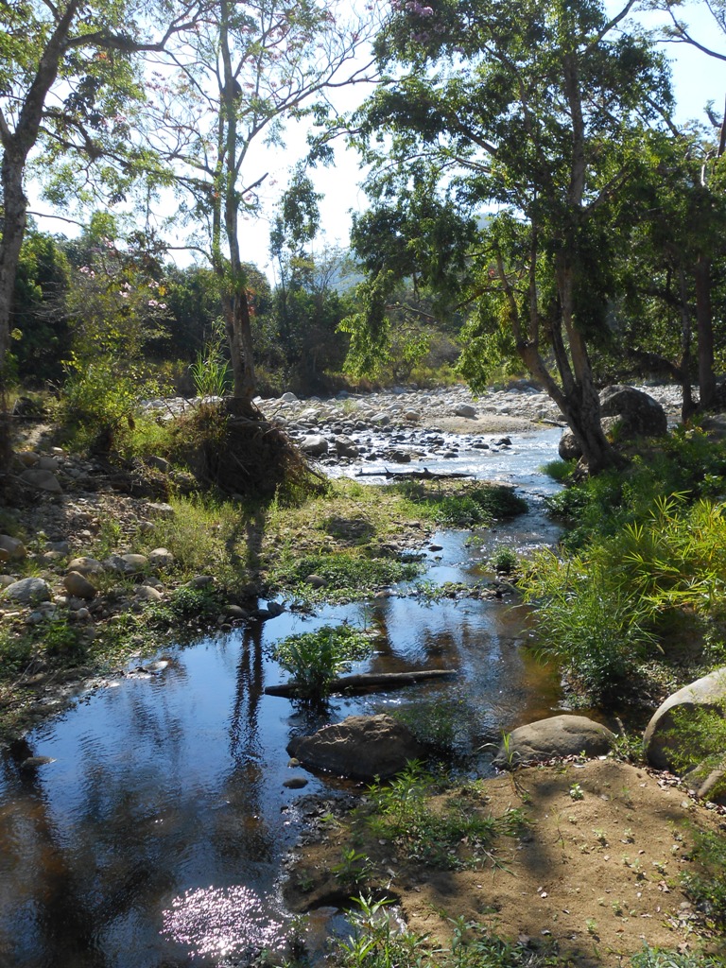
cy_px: 484
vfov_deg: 54.0
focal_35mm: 34
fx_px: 951
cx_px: 363
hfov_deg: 41.8
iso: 80
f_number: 3.9
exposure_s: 1/500
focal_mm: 6
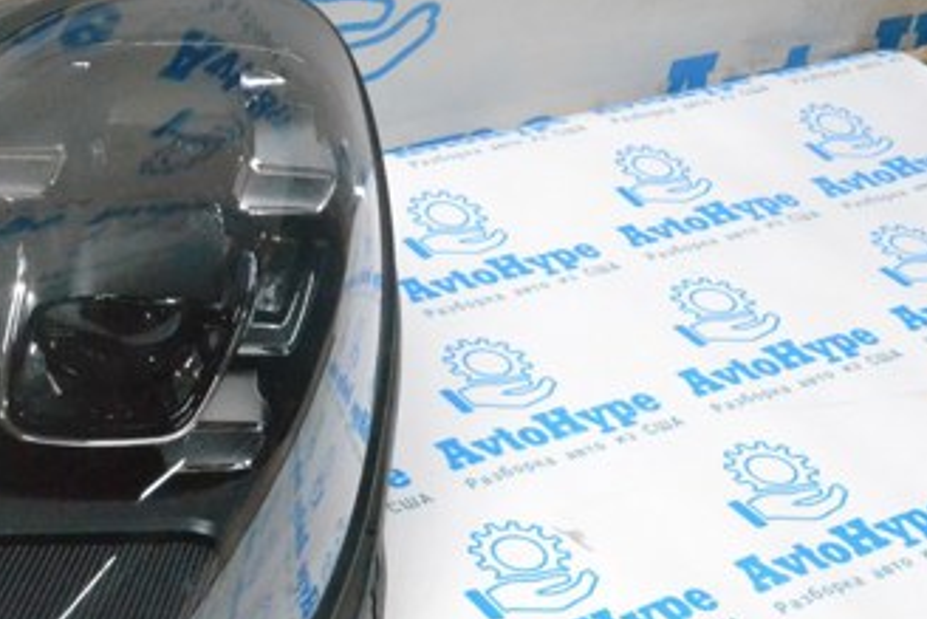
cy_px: 415
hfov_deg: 25.6
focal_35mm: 76
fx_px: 1958
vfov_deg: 17.9
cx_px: 45
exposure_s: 1/160
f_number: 10
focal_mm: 26
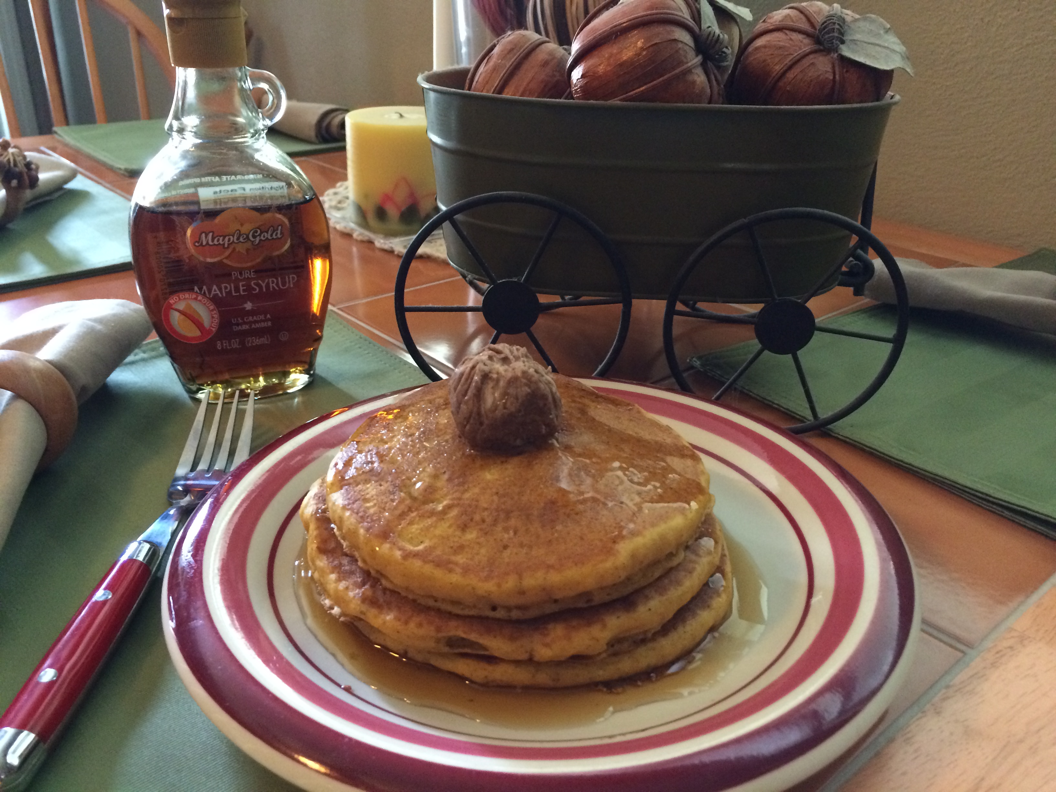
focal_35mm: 29
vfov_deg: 48.2
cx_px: 528
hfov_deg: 61.7
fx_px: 885
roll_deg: -0.7
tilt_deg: -25.5
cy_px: 396
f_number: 2.2
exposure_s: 1/17
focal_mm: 4.15
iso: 250
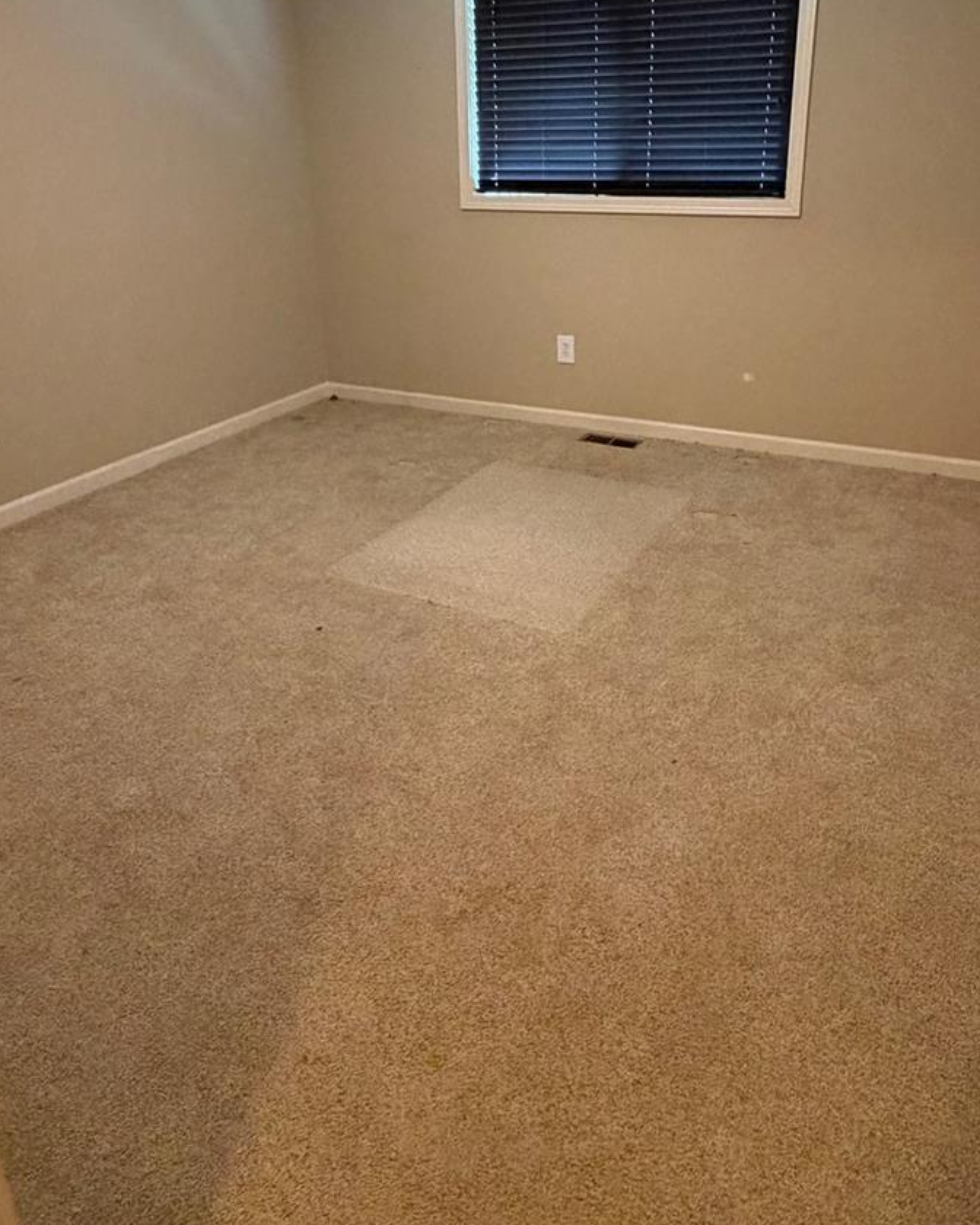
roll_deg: +0.5
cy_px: 446
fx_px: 906
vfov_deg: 66.9
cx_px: 540
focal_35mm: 25
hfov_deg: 56.7
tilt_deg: -19.0
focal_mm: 2.22
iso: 500
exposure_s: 1/60
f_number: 2.2
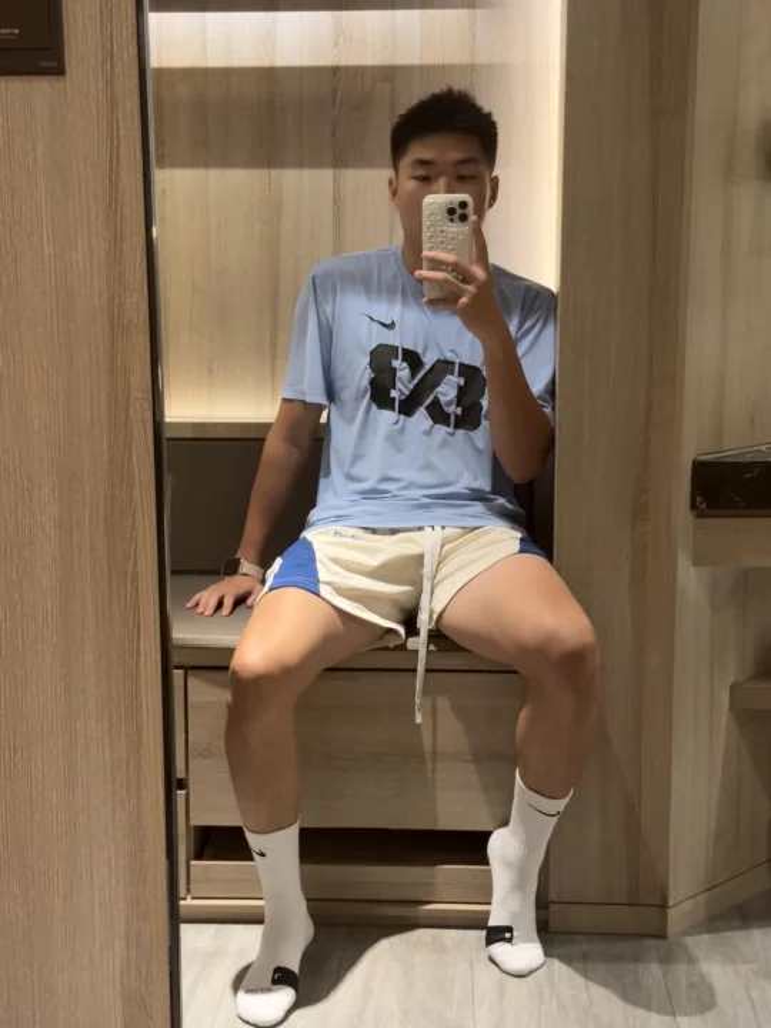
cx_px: 386
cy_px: 514
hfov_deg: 30.3
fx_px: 1425
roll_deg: +0.4
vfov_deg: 39.7
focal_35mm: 48
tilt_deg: -10.1
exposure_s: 1/40
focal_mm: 6.76
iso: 400
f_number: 1.78
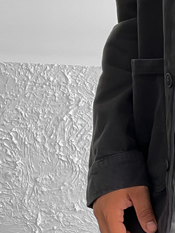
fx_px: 795
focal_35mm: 118
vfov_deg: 16.7
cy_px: 153
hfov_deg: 12.1
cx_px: 247
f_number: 1.8
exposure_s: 1/120
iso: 25
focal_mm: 3
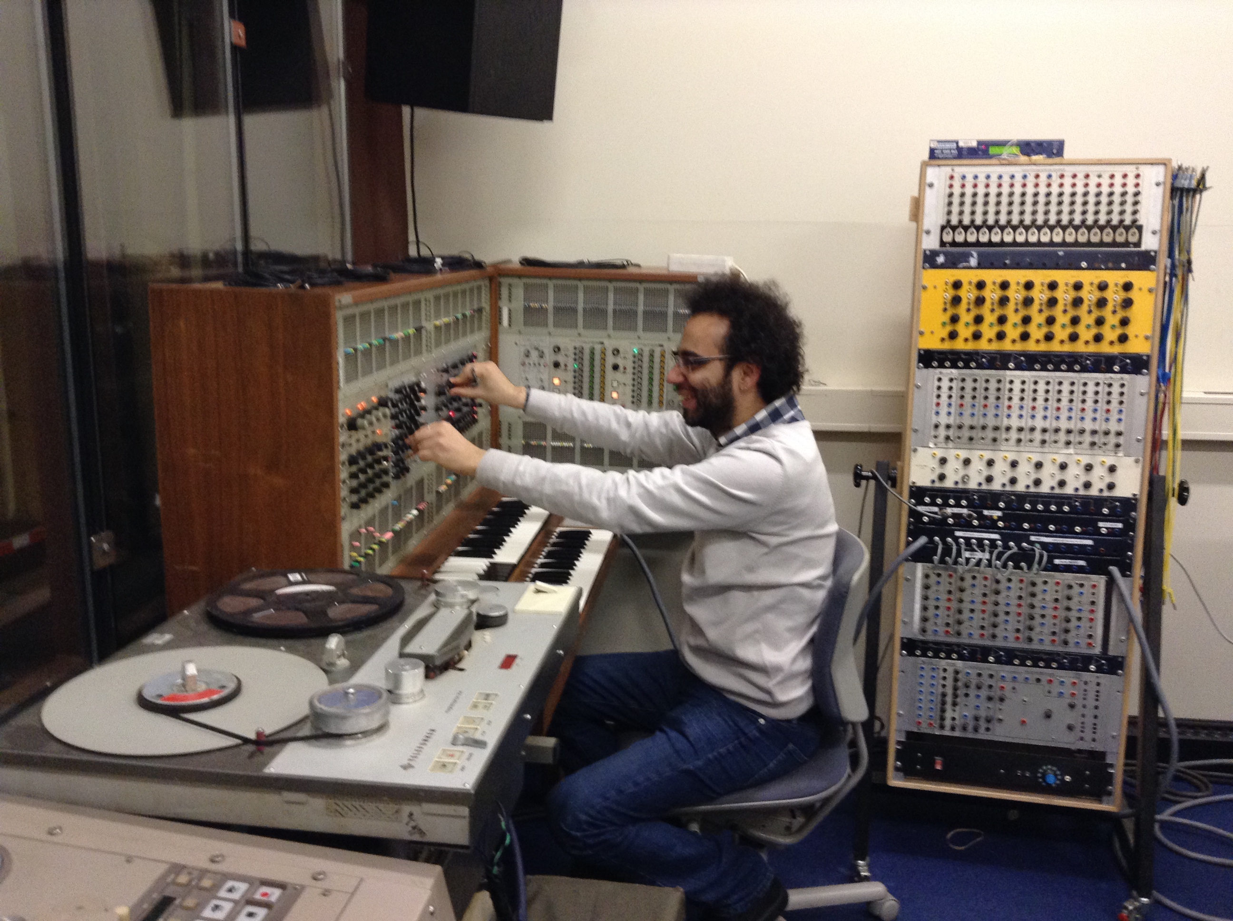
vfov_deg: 42.8
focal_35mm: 33
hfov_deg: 55.4
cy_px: 460
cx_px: 616
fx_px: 1174
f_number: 2.4
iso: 125
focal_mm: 3.3
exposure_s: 1/24
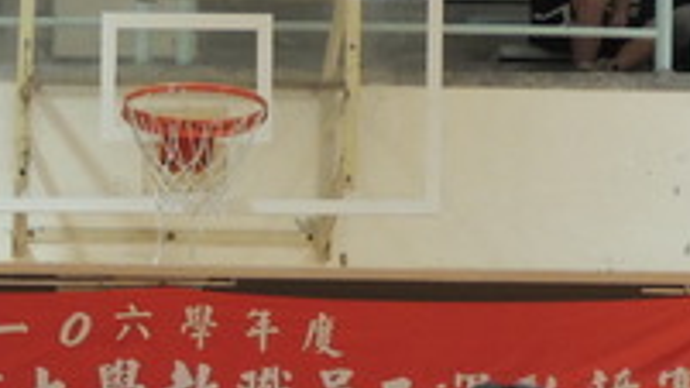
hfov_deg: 18.3
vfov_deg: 10.2
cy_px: 637
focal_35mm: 114
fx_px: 2085
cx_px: -14
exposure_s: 1/20
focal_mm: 5.3
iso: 400
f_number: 3.1
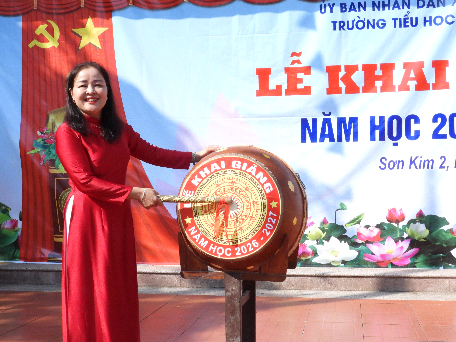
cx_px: 228
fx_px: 659
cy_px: 171
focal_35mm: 50
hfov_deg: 38.2
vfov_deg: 29.1
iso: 800
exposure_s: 1/2000
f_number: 5
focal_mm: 9
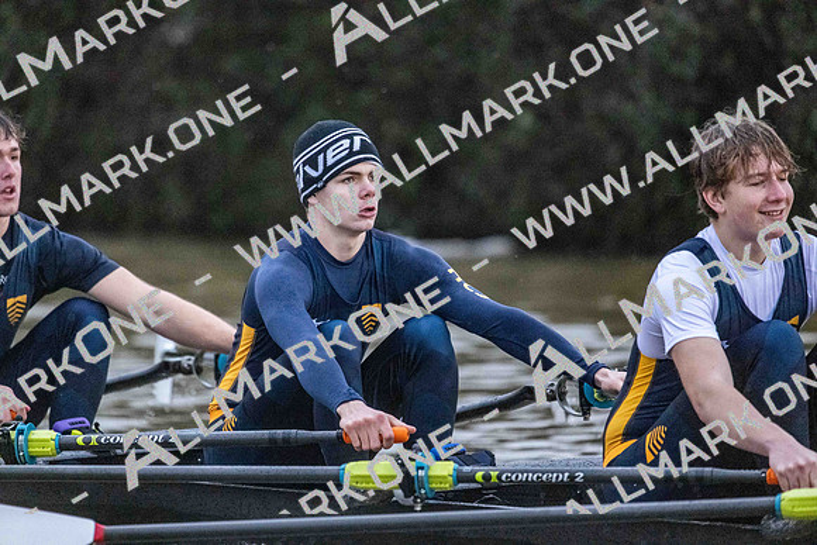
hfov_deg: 5.2
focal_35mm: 400
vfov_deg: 3.4
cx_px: 408
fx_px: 9079
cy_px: 272
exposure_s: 1/1600
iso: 20000
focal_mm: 400
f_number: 4.5
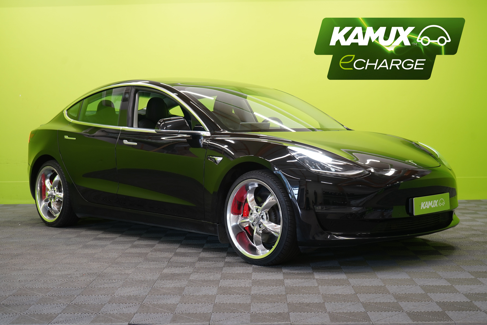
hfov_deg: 38.9
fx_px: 690
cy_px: 162
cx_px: 244
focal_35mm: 51
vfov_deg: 26.5
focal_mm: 51
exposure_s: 1/30
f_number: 5
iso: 400
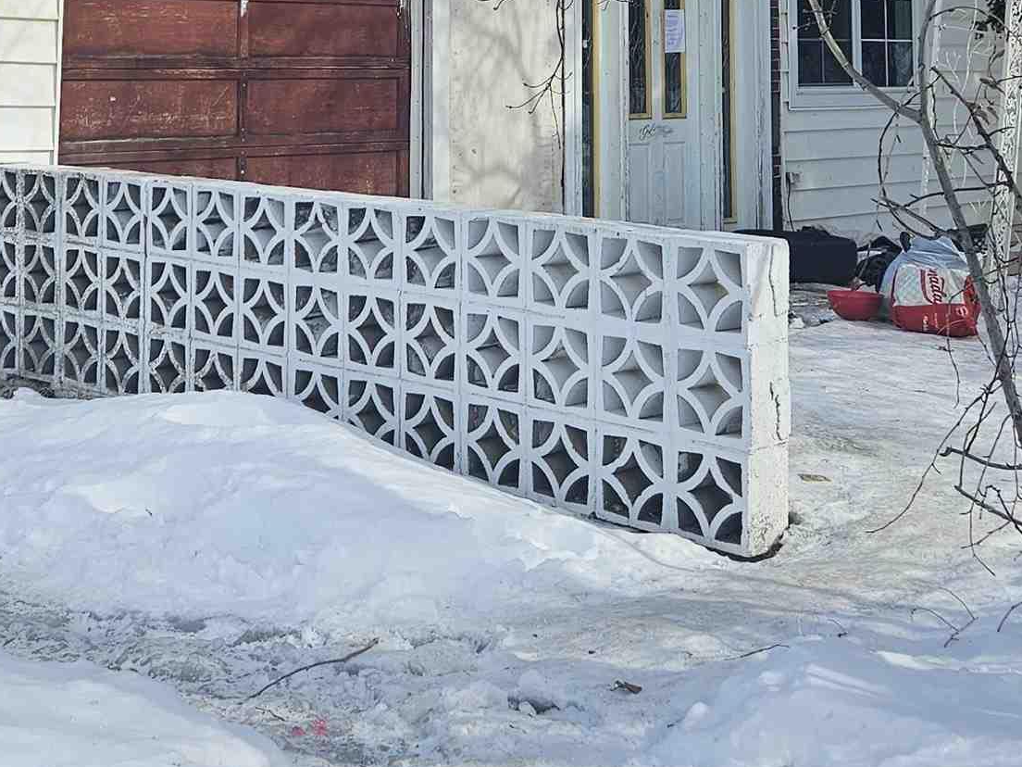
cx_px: 507
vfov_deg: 21.9
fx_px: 1890
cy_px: -35
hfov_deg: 30.3
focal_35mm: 64
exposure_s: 1/1989
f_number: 1.8
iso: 25
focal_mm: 5.4
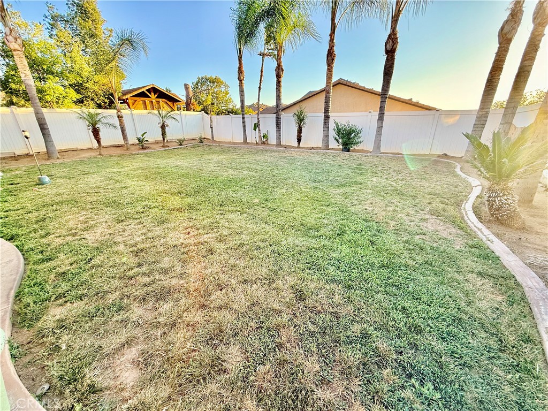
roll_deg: +0.2
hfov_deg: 102.1
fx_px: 222
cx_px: 274
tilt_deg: -20.3
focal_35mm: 14
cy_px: 206
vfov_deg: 85.7
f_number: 2.2
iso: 50
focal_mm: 2.22
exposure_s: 1/126
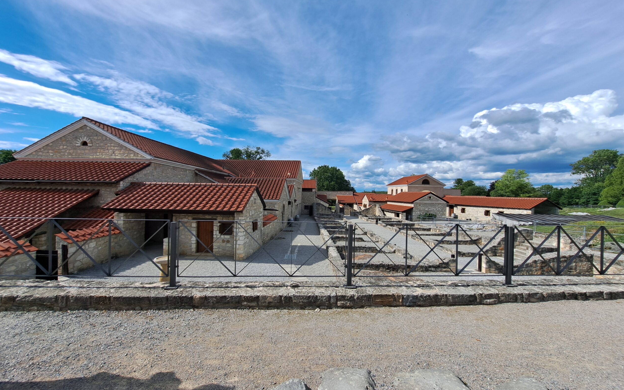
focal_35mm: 14
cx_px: 311
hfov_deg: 105.3
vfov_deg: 78.6
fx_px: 238
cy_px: 195
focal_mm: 1.74
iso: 50
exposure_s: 1/1522
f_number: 2.2
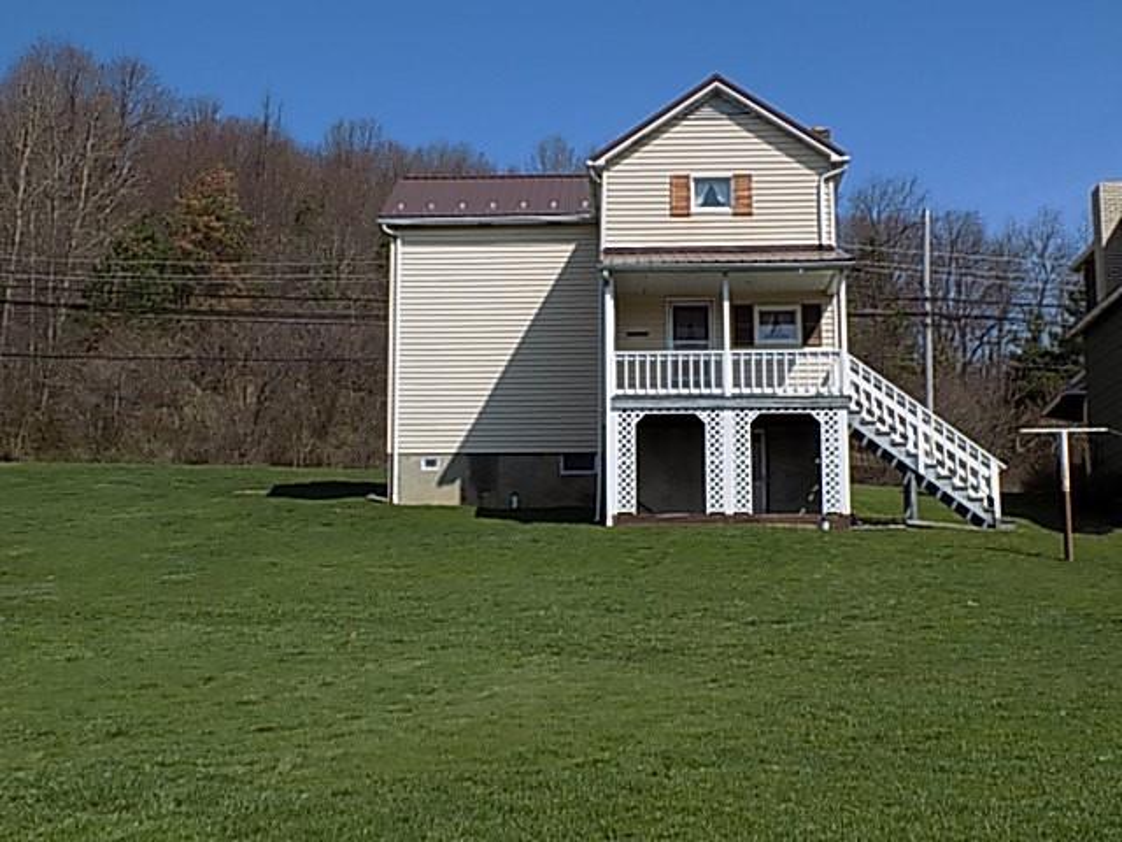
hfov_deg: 45.8
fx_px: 1329
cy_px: 421
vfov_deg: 35.1
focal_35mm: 41
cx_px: 561
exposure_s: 1/1250
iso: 80
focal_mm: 7.3
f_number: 3.6
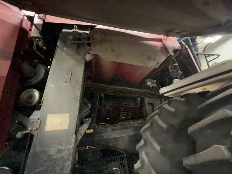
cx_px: 116
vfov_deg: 85.7
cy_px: 87
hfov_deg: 102.1
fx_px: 94
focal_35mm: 14
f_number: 2.2
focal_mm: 2.22
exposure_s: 1/61
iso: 4000
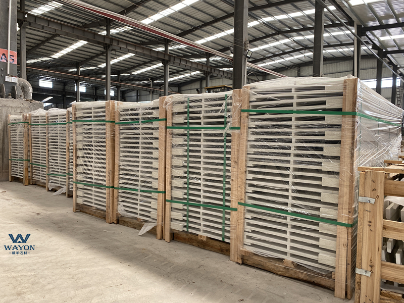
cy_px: 152
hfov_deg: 67.3
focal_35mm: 26
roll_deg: -1.5
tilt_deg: -2.9
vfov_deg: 53.1
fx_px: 303
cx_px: 202
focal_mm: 4.25
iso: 40
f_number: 1.8
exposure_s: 1/121
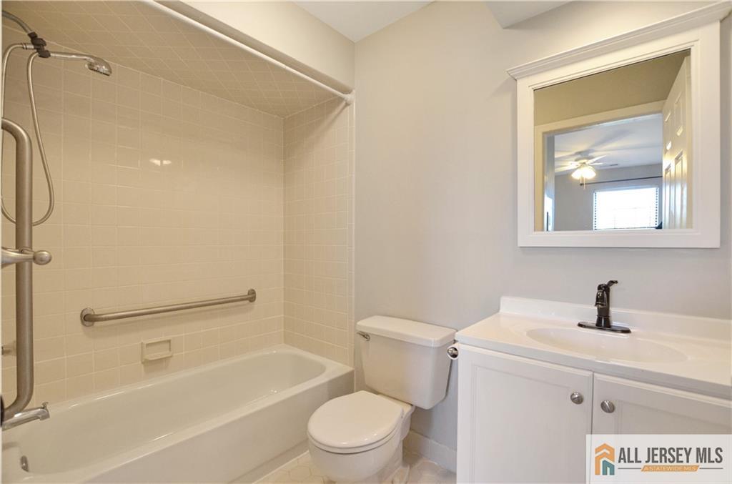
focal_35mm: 15
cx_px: 366
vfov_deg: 77.0
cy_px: 242
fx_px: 304
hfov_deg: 100.5
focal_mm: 10
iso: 800
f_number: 4.5
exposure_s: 1/80
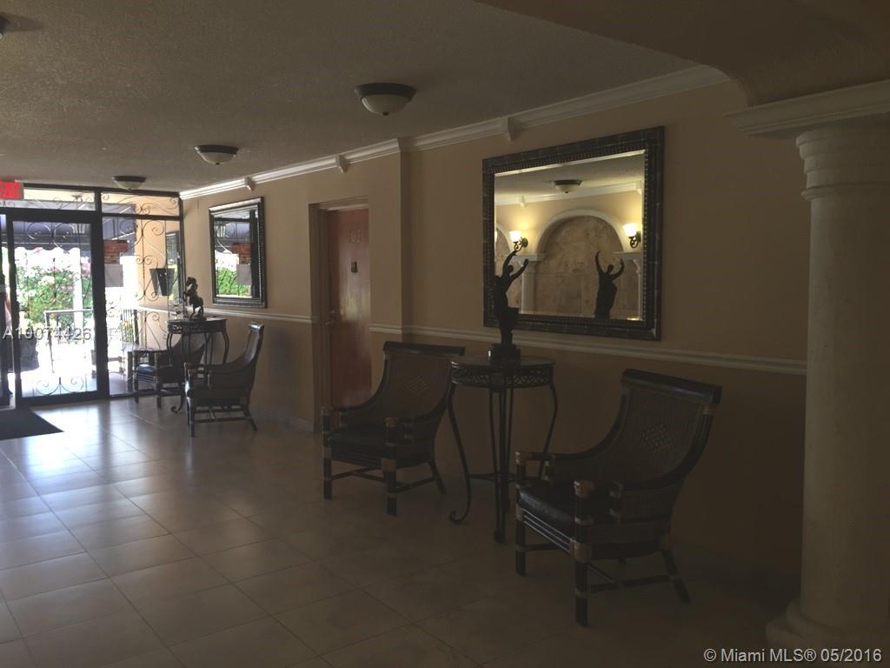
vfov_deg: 48.2
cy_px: 334
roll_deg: -0.3
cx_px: 445
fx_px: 746
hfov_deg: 61.7
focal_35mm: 29
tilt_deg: -4.1
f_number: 2.2
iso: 32
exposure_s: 1/30
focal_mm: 4.15
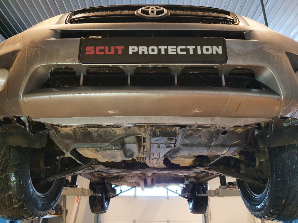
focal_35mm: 26
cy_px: 112
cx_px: 149
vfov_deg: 53.1
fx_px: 224
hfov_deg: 67.3
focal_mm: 4.32
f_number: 1.5
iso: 800
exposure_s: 1/50
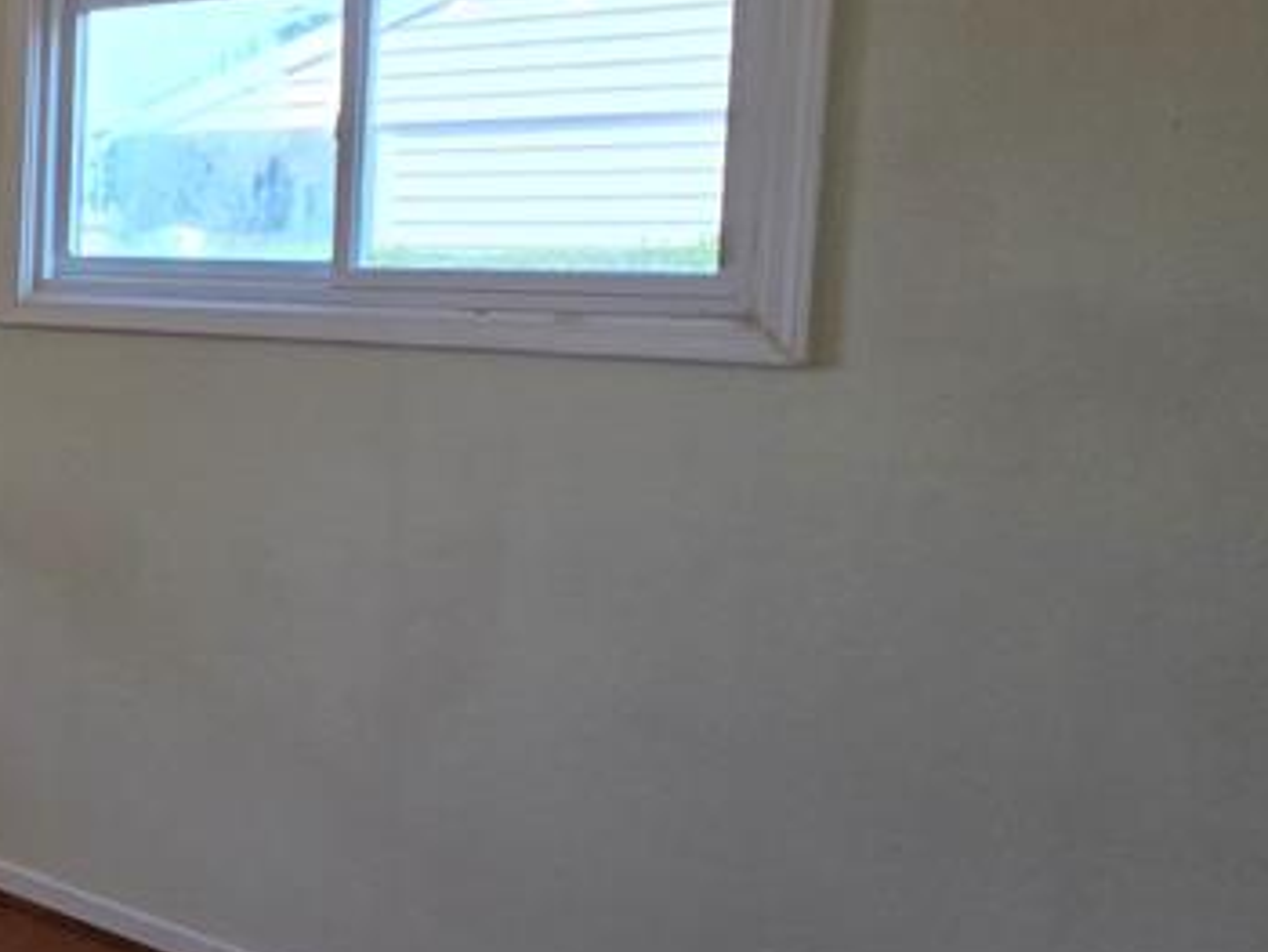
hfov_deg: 32.2
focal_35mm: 38
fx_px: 1393
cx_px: -489
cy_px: 337
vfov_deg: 37.5
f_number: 2.2
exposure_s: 1/120
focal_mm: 2.2
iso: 64
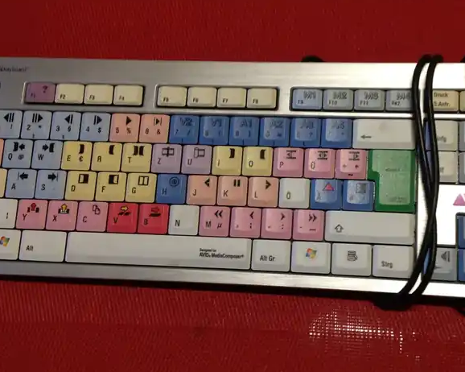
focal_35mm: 59
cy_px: 175
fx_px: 812
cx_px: 277
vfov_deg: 25.8
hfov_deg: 31.9
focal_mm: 4.28
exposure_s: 1/15
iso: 64
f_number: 2.4
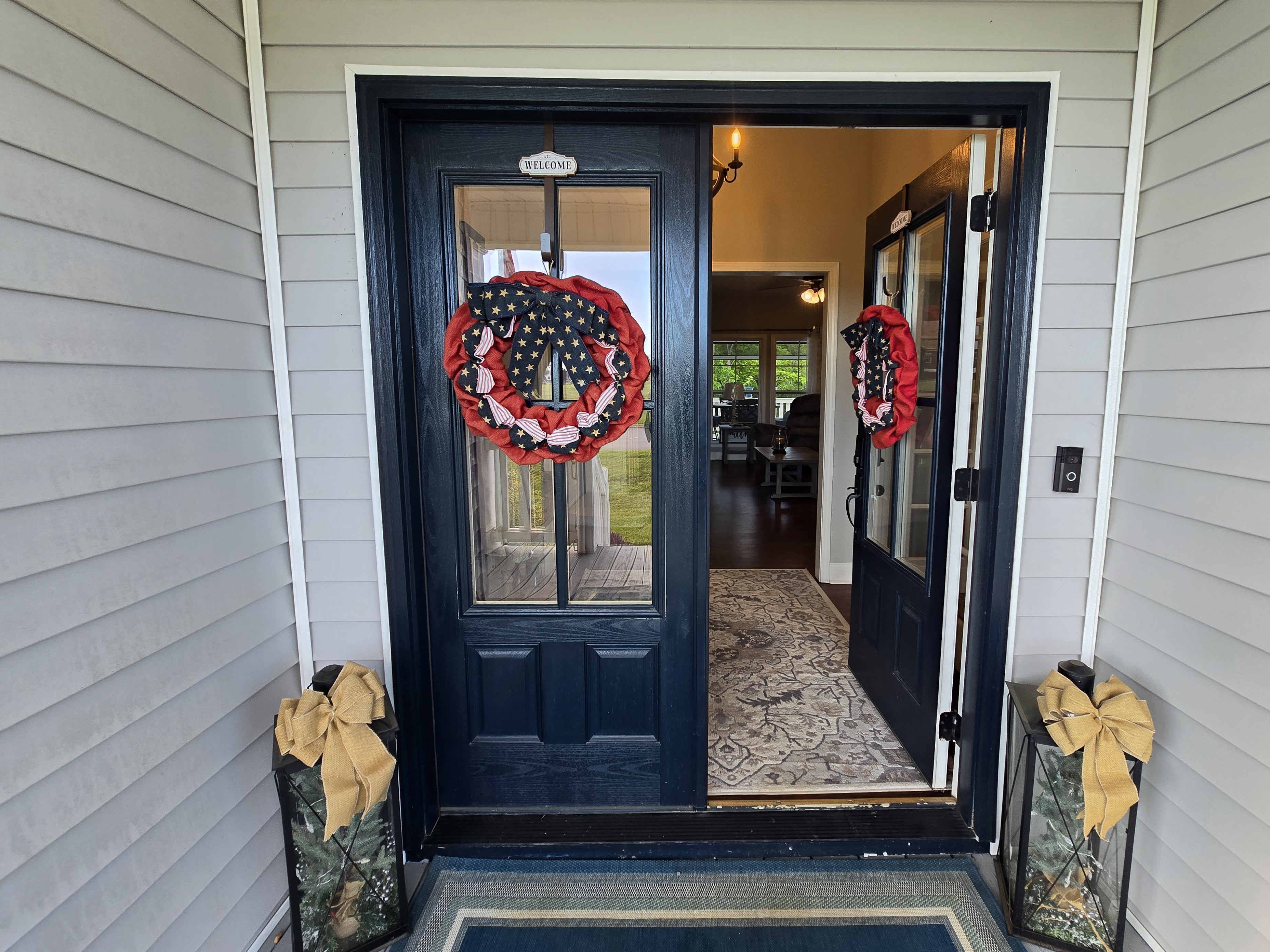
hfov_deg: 101.9
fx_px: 514
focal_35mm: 14
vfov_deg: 85.6
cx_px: 682
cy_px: 450
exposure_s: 1/120
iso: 80
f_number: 2.2
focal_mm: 2.2
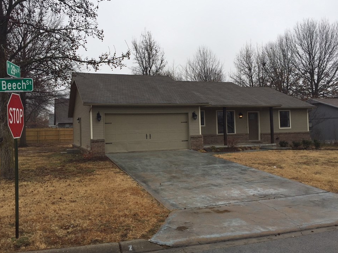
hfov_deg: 58.3
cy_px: 123
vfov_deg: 45.4
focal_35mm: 31
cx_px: 161
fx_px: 303
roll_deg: +1.7
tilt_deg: +2.0
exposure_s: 1/746
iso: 32
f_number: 2.2
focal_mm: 4.15
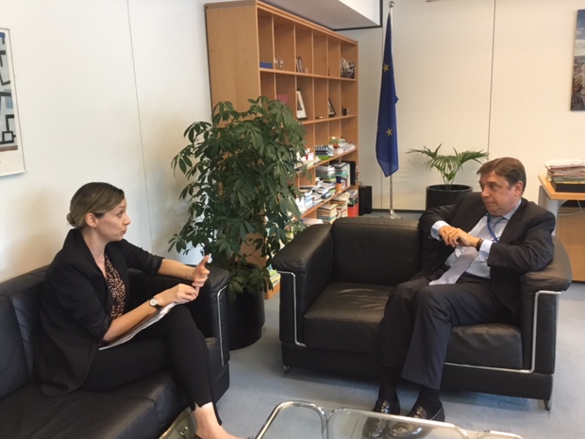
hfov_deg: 56.8
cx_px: 293
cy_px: 224
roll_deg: +2.9
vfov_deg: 44.2
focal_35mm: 32
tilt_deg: -13.8
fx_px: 541
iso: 160
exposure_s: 1/33
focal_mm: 3.3
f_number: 2.4
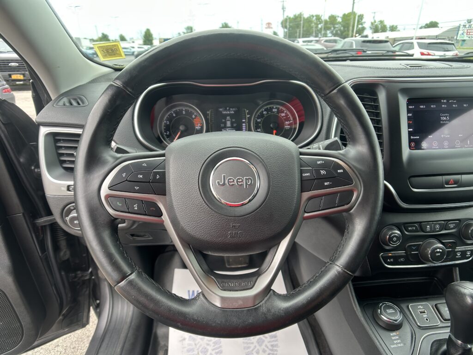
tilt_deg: -27.0
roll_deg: +2.3
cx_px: 236
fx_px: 355
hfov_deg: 67.3
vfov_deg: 53.1
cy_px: 178
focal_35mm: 26
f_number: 1.5
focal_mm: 5.7
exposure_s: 1/121
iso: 50
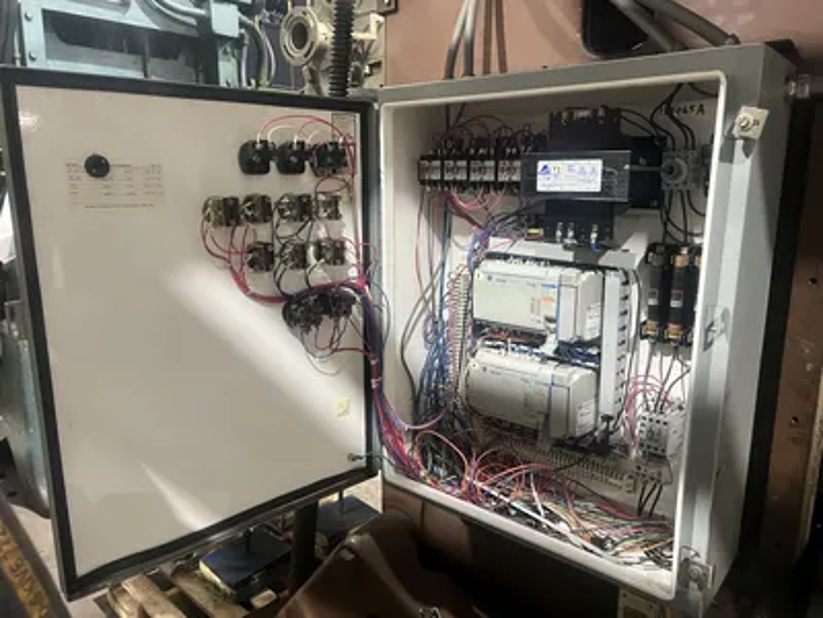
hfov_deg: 67.3
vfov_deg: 53.1
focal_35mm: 26
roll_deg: +0.2
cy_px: 309
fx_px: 618
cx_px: 412
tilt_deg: -12.2
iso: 320
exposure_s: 1/60
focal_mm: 5.7
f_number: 1.5
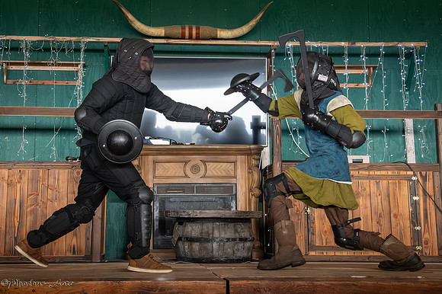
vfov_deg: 22.0
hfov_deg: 32.6
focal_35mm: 61
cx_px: 202
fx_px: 754
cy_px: 115
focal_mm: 44
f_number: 5.6
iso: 8000
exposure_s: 1/320
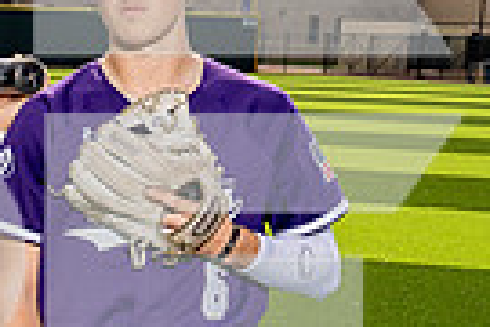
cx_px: -461
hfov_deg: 13.5
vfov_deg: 10.3
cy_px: 307
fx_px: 1797
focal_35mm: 132
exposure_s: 1/250
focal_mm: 28
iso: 100
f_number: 8
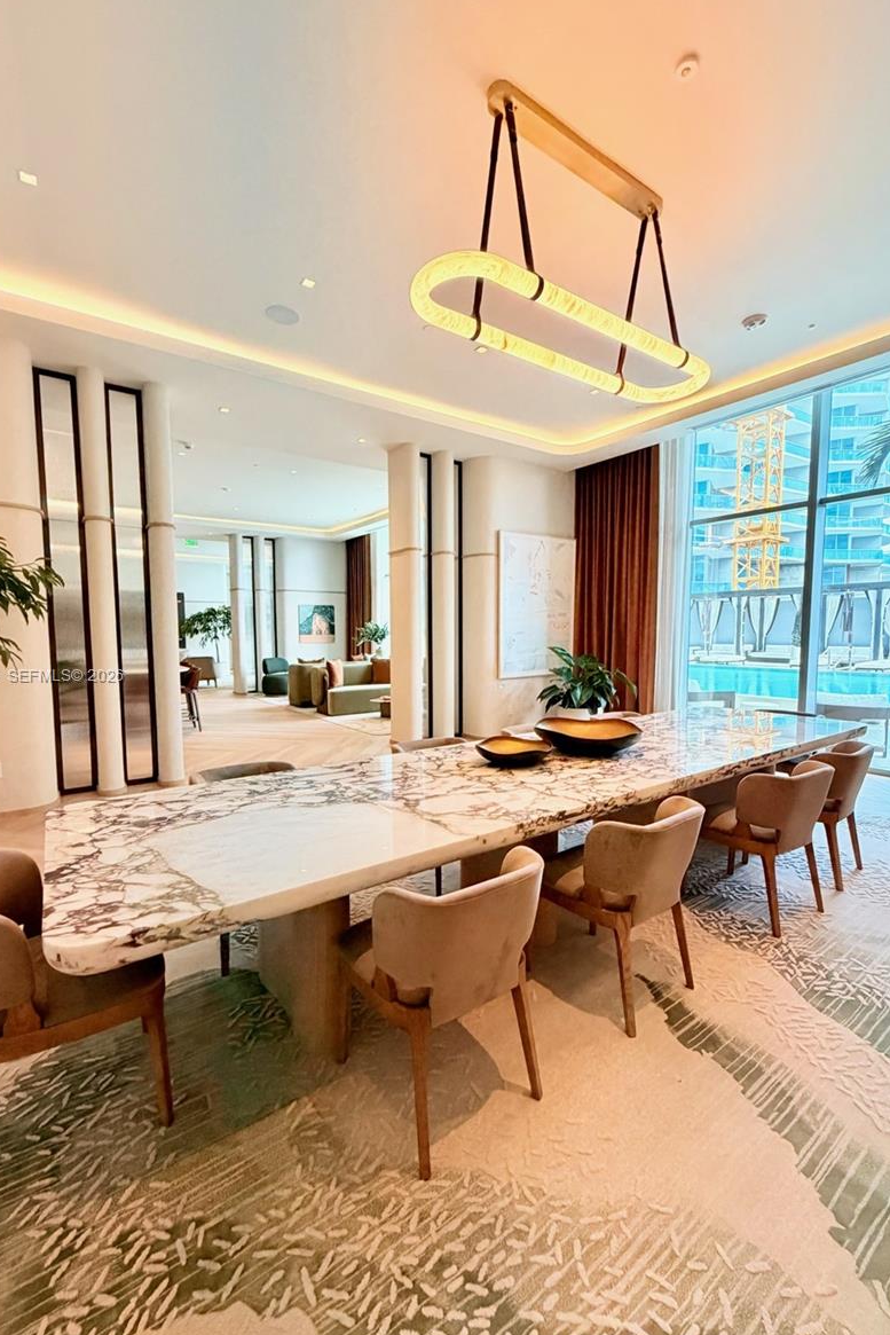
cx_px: 427
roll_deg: +0.6
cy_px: 677
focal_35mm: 15
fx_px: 556
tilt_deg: -3.7
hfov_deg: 77.3
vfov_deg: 100.4
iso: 250
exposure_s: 1/121
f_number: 2.2
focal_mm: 2.22
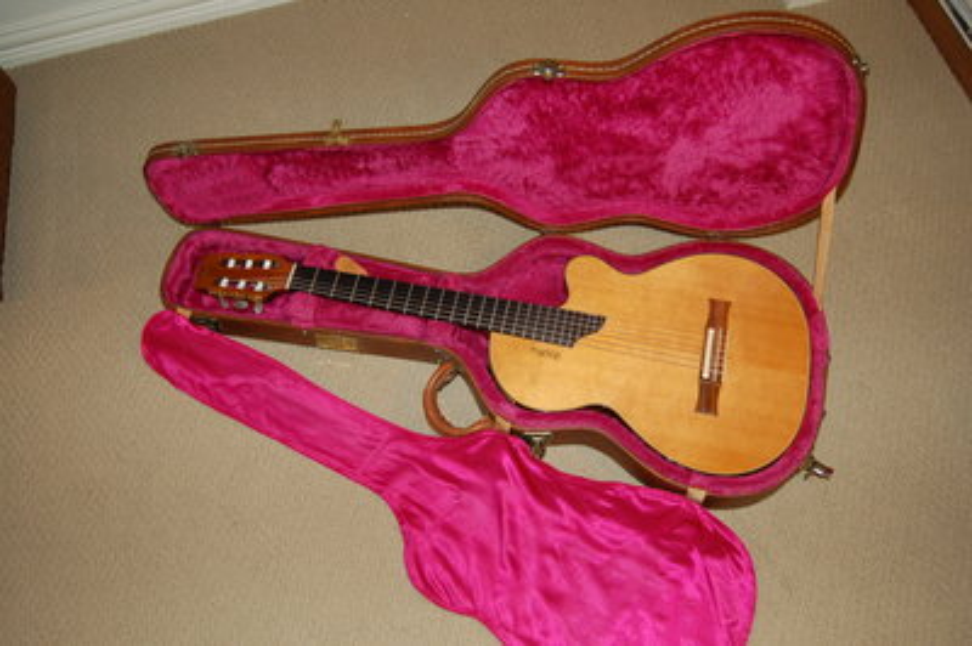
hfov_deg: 62.0
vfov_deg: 43.5
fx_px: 809
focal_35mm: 30
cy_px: 323
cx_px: 486
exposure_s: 1/60
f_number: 3.8
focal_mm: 20
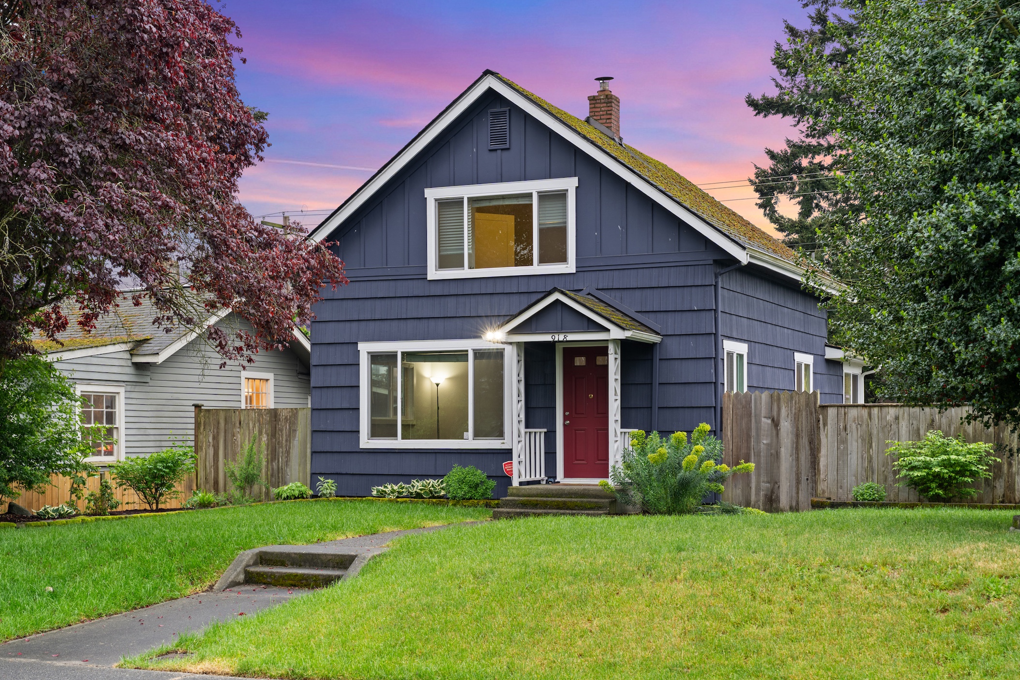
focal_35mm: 50
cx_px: 493
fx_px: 1417
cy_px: 339
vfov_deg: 27.0
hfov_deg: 39.6
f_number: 8
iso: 250
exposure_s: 1/1.67
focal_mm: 48
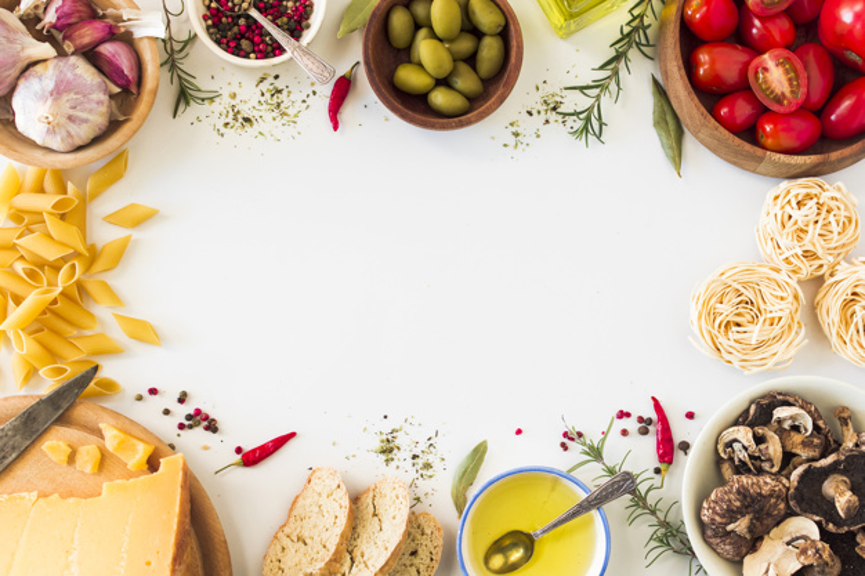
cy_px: 288
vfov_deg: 25.7
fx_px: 1261
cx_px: 432
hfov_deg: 37.9
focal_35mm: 52
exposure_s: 1/50
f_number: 5
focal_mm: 35
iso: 500
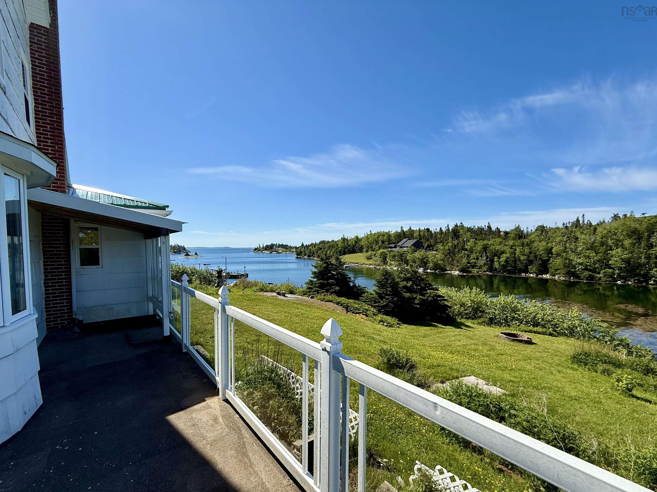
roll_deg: +0.3
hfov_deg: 98.1
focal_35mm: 15
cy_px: 262
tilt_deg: -3.2
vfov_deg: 81.6
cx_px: 309
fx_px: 285
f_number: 2.2
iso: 50
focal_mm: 2.22
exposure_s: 1/2717
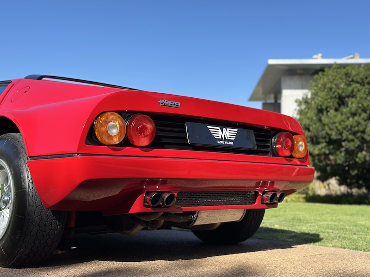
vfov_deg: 30.3
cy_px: 138
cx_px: 185
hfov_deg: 39.7
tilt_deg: +2.1
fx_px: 513
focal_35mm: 48
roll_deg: -0.5
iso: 80
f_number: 1.78
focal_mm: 6.86
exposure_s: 1/3367
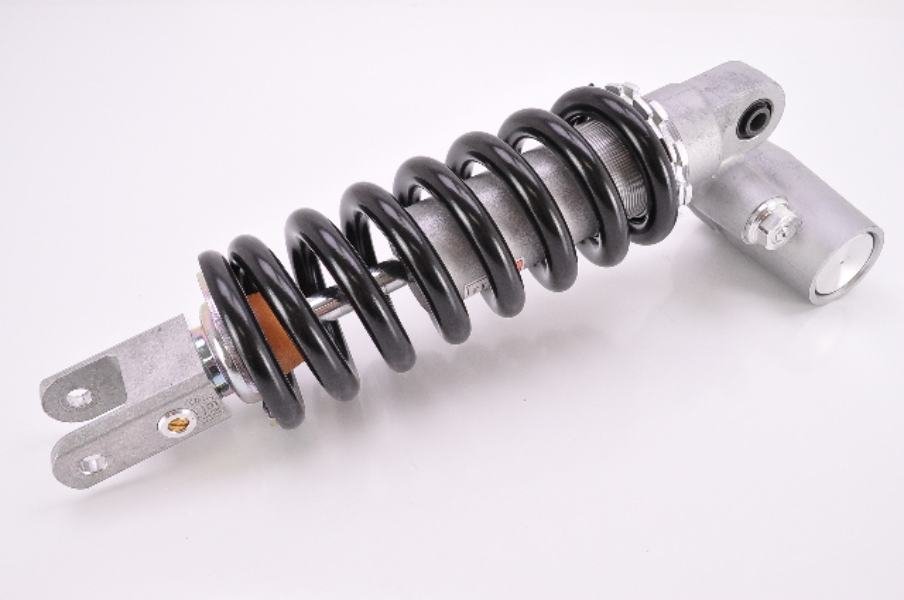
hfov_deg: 57.3
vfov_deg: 39.9
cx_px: 452
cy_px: 300
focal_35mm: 33
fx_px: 828
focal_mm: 22
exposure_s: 1/160
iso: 2000
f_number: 10
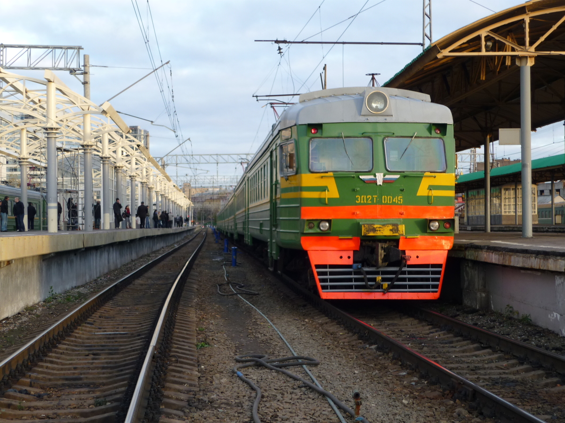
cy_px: 212
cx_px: 282
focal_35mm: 69
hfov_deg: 28.2
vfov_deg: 21.3
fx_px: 1126
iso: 80
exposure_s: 1/60
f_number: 3.9
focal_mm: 11.4
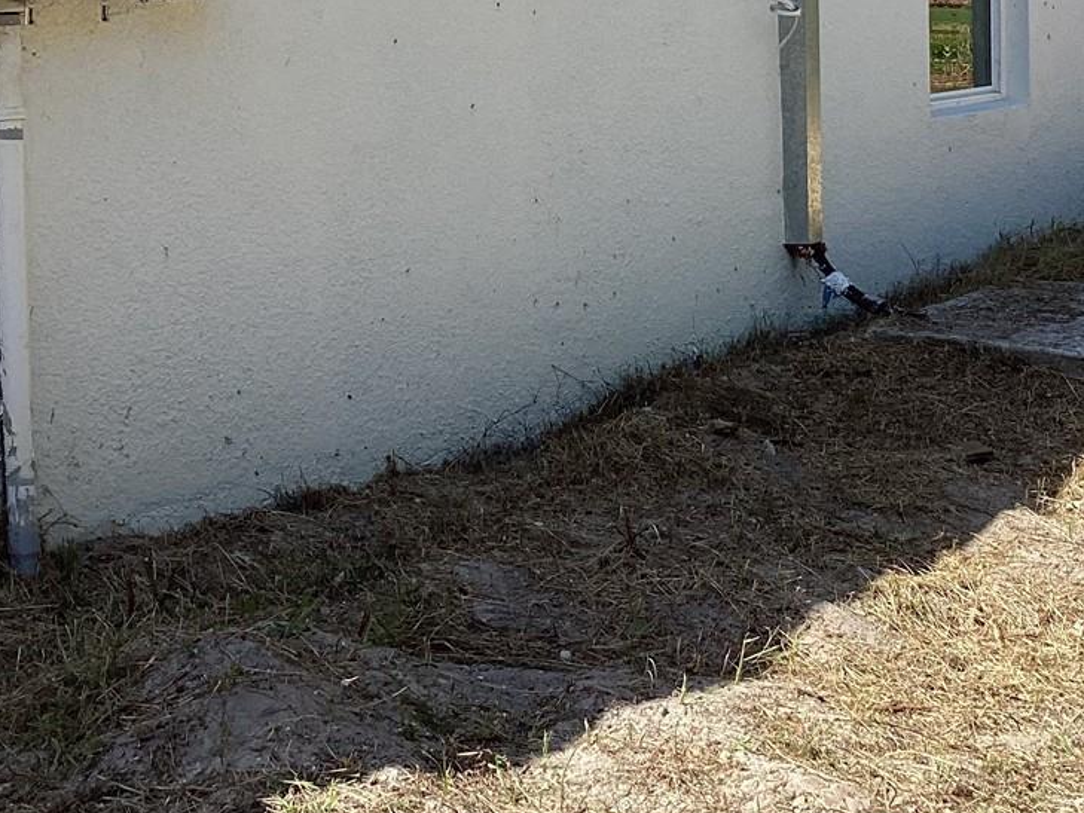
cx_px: 635
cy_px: 104
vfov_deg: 21.2
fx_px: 2130
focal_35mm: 68
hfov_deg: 28.5
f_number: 2.4
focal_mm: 3.3
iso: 25
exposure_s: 1/823
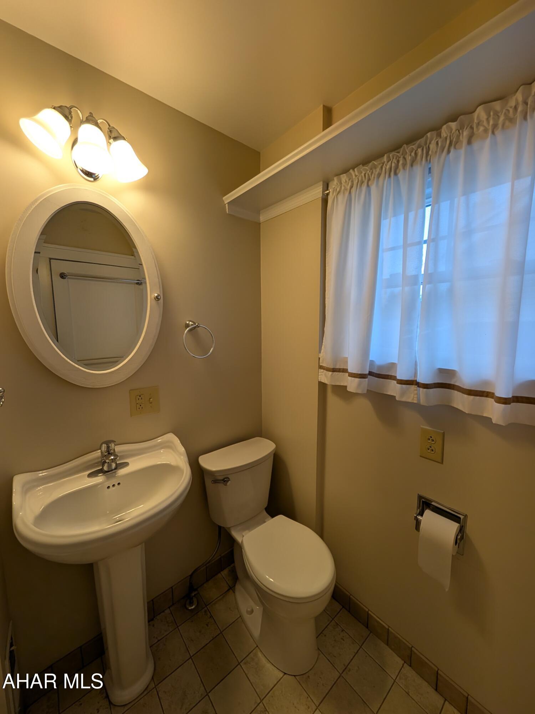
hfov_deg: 94.5
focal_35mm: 12
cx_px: 268
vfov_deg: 110.5
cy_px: 357
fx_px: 247
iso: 47
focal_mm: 2.02
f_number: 1.7
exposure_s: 1/164
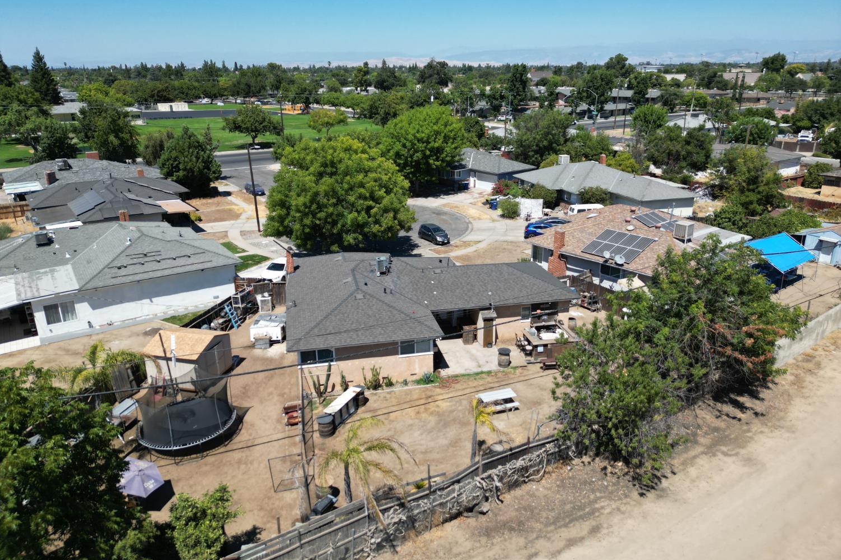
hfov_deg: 71.5
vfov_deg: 51.3
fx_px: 584
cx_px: 420
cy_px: 270
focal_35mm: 25
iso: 100
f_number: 1.7
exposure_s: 1/2500
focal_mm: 6.72
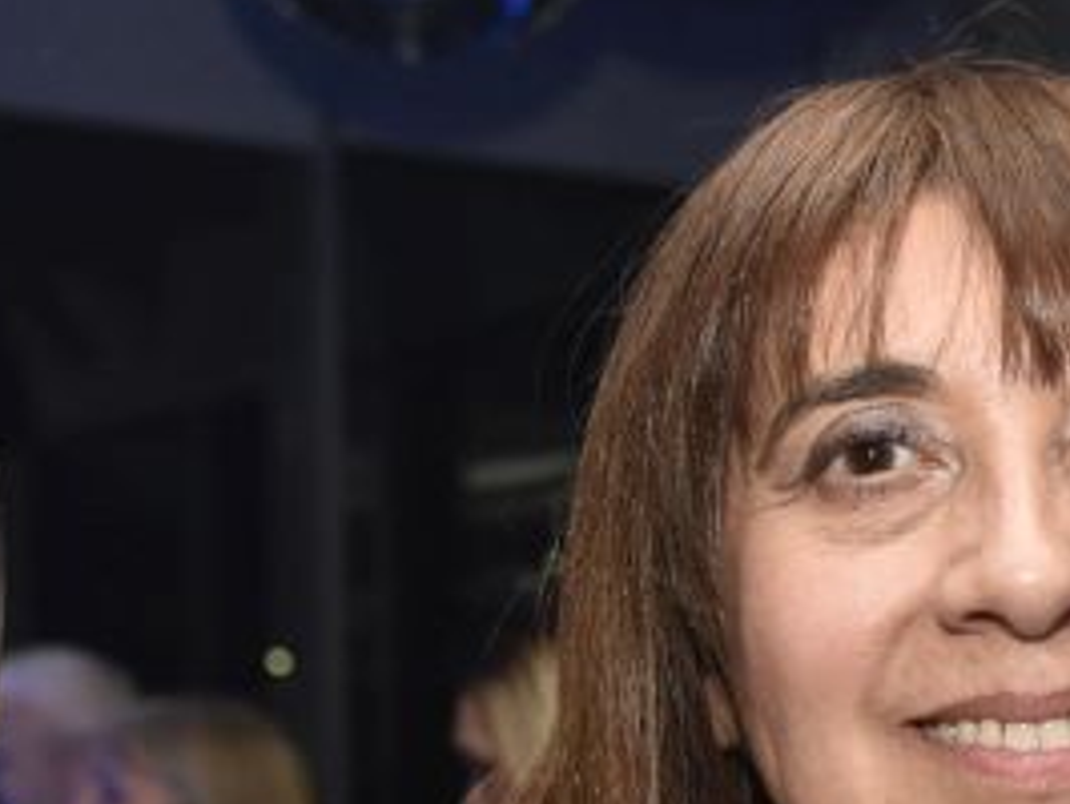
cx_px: 1754
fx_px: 3434
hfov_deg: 15.8
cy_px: 874
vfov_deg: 13.1
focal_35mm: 111
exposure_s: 1/160
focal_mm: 20
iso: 1000
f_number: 3.5
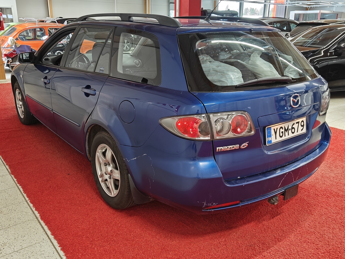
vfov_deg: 44.2
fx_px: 319
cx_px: 172
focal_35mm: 32
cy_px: 130
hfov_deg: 56.8
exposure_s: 1/50
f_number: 1.8
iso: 100
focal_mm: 5.59
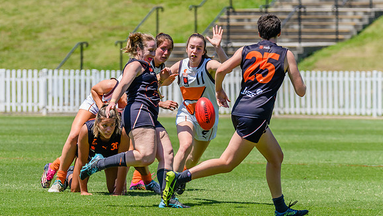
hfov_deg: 3.9
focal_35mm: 557
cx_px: 85
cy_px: 115
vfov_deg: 2.2
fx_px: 5659
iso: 800
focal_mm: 300
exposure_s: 1/2000
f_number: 8
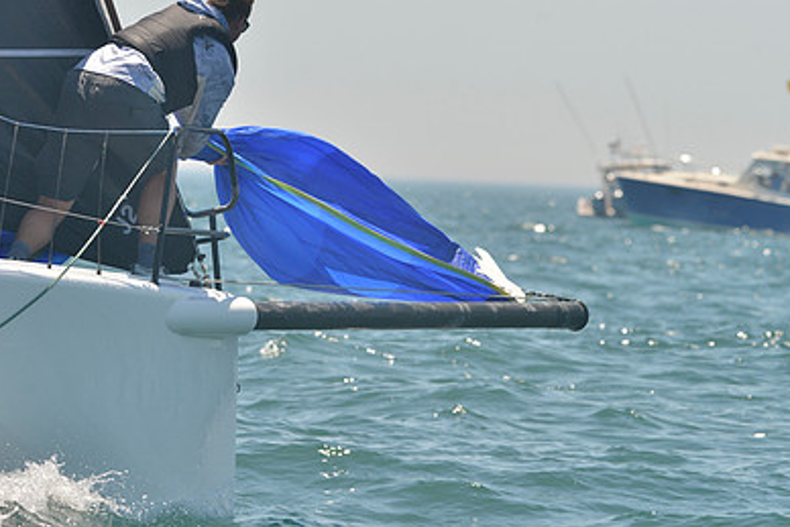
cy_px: 259
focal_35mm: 299
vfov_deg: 4.6
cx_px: 462
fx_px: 6563
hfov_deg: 6.9
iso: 280
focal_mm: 200
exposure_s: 1/1000
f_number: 6.3
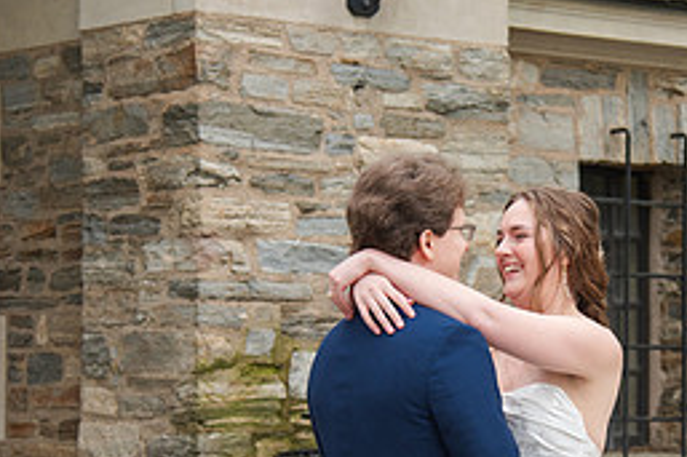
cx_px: 488
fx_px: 2689
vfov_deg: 9.7
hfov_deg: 14.5
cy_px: 323
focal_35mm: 141
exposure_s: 1/320
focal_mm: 58
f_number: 4
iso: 560
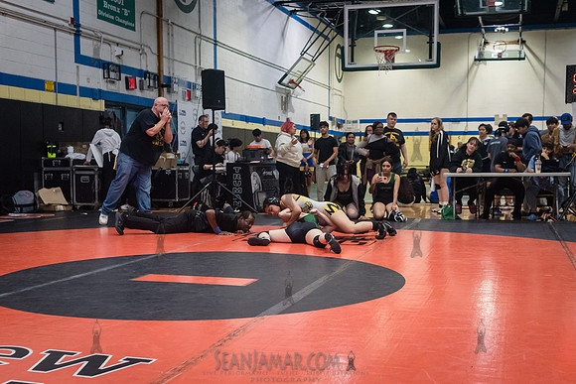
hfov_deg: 43.8
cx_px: 310
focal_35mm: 45
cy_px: 220
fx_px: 716
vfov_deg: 30.0
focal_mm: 35
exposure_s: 1/400
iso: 5000
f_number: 3.2
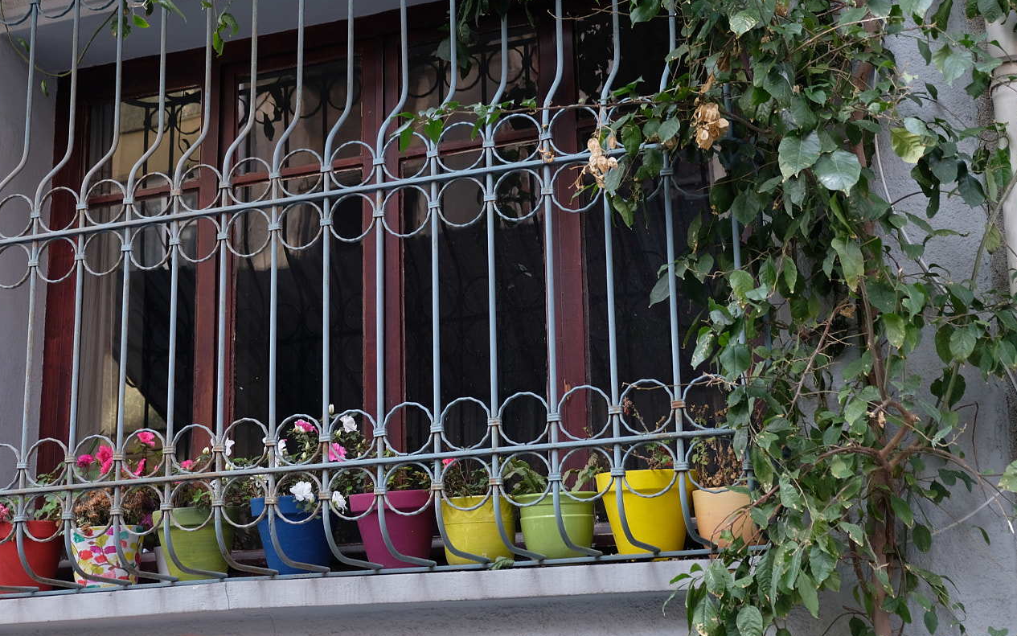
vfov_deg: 22.4
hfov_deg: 35.0
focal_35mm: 58
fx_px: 1608
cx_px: 424
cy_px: 309
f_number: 3.6
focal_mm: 30.2
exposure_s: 1/85
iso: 200
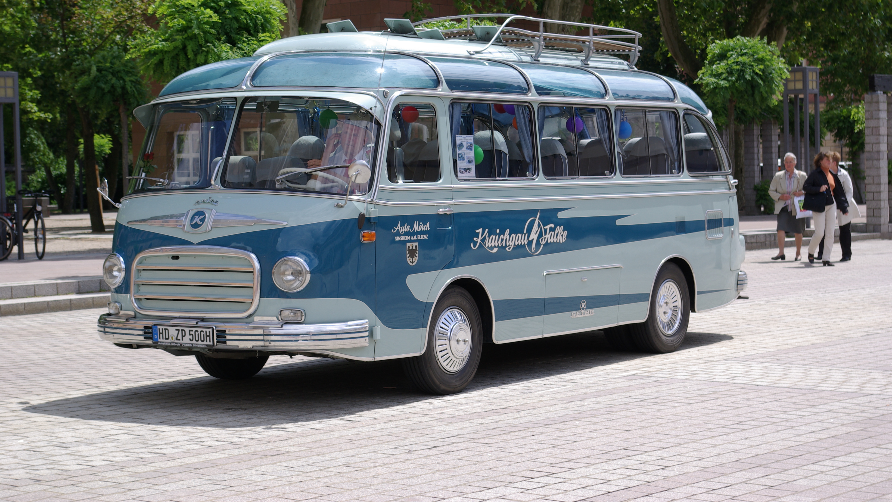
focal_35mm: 79
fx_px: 1869
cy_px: 204
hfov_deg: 26.8
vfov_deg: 15.3
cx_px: 447
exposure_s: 1/180
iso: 100
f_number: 9.5
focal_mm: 50
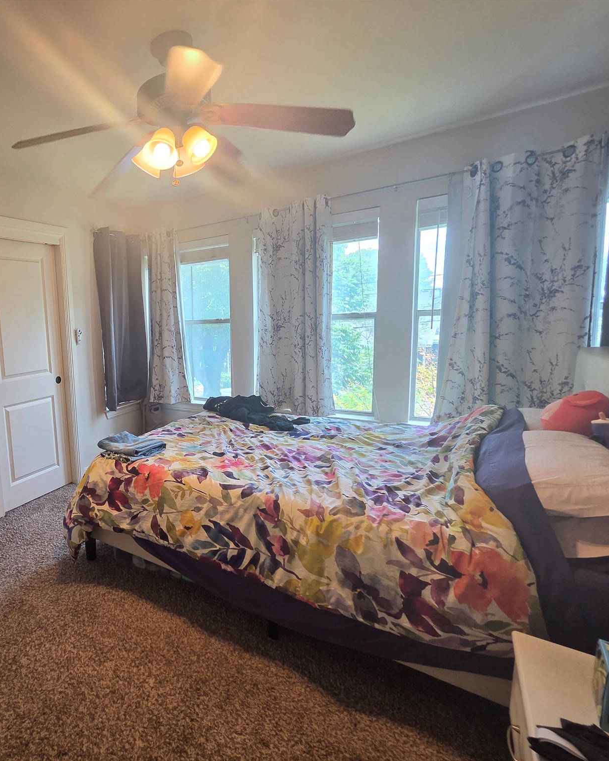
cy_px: 380
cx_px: 118
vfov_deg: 89.6
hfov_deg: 69.1
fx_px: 383
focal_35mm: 17
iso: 125
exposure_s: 1/120
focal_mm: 2.2
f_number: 2.2
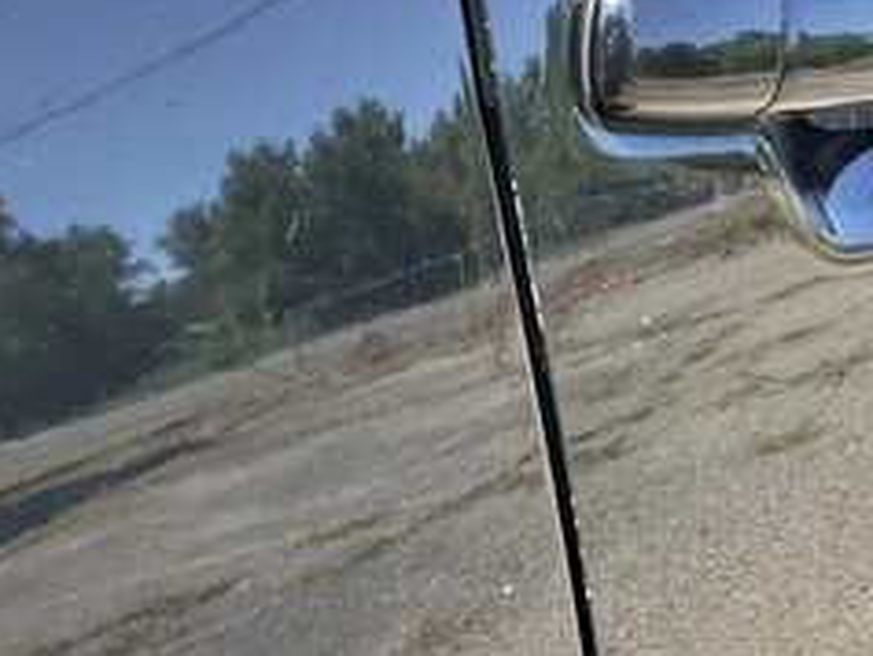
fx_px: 1236
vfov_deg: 29.6
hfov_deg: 38.9
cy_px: 394
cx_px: 431
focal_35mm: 49
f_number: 1.8
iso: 25
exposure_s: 1/289
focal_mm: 3
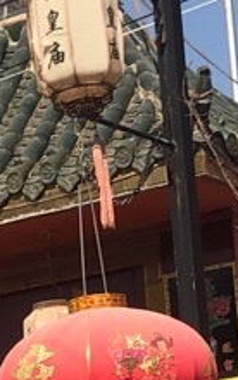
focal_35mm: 202
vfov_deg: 10.3
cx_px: -222
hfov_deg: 6.3
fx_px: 2091
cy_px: 397
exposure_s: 1/2288
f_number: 1.8
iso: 20
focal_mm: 4
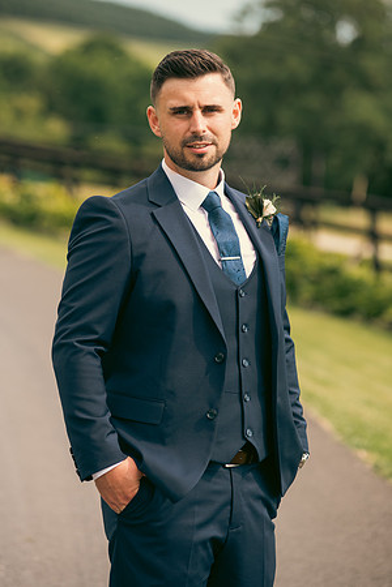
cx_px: 196
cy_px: 294
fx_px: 2205
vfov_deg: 15.2
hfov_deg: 10.2
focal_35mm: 135
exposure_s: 1/320
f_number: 3.5
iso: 80
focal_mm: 135
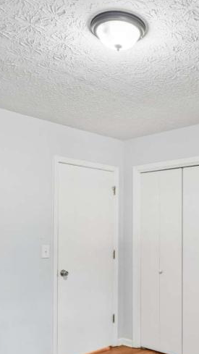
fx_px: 338
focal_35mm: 36
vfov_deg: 54.2
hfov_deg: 31.9
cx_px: 161
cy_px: 235
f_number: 8
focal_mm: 14
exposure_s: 1/4
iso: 320
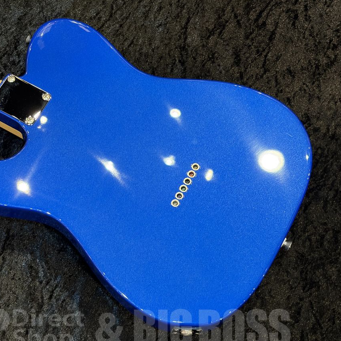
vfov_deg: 25.0
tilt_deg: -71.2
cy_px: 168
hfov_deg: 24.8
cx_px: 106
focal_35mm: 69
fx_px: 769
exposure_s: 1/40
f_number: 1.6
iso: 160
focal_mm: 5.96
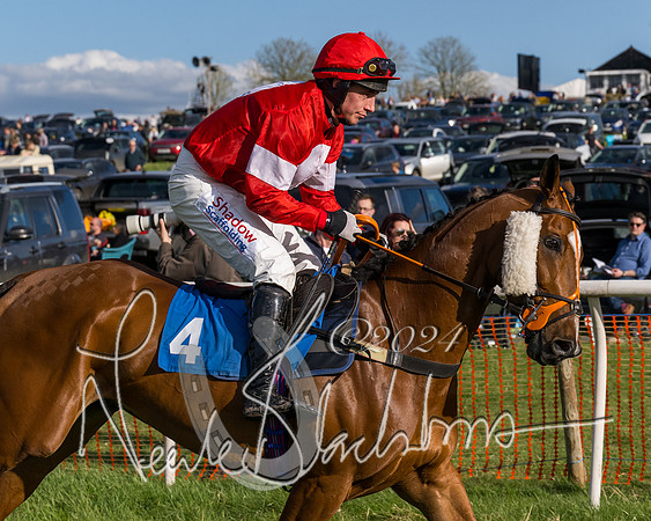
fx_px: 2961
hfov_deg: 12.5
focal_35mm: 154
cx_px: 399
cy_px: 321
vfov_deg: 10.0
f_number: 5
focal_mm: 70
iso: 400
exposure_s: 1/3200
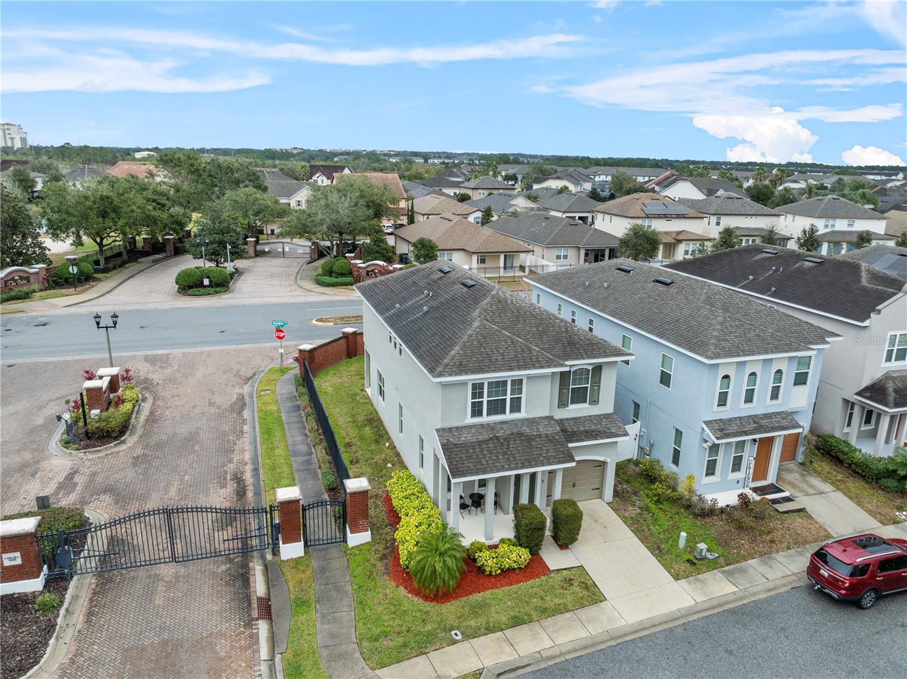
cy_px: 340
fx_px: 628
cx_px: 454
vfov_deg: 56.7
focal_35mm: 24
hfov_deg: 71.6
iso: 110
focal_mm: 12.29
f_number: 2.8
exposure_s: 1/240
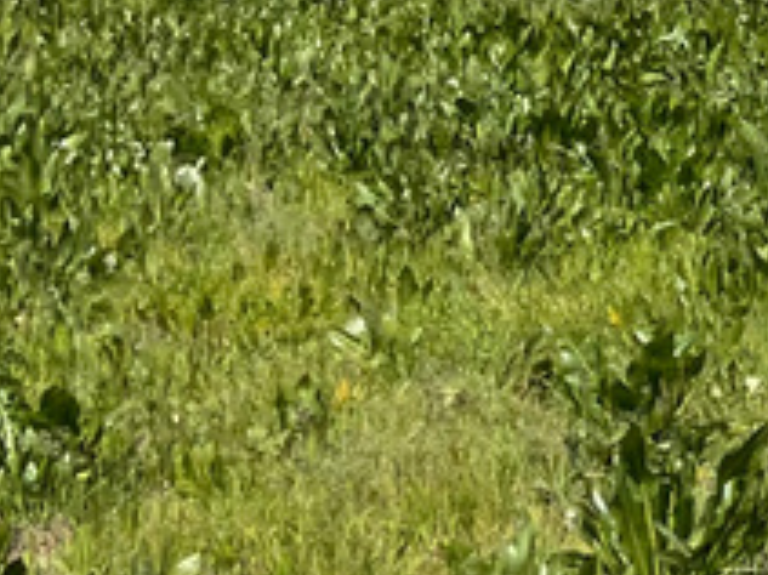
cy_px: -357
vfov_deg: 11.2
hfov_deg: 13.5
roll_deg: +0.2
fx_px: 2794
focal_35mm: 126
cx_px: 1511
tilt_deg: +8.6
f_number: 1.6
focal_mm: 4.2
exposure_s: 1/6135
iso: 32
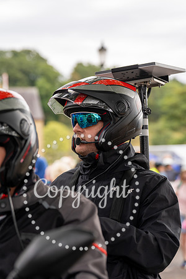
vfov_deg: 24.2
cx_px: 93
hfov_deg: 16.3
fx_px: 651
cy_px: 140
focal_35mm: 84
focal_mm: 84
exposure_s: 1/1000
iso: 250
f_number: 3.5
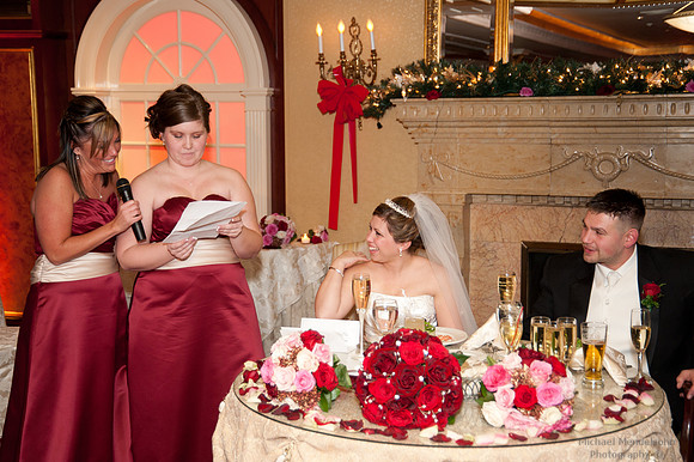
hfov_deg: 34.5
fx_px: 1117
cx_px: 347
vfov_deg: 23.4
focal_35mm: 58
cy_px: 231
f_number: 5
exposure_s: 1/60
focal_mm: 58
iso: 1250
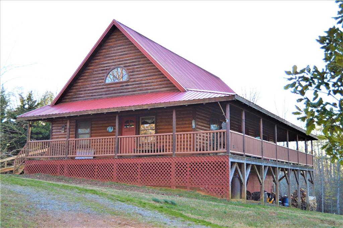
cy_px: 114
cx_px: 172
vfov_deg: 31.8
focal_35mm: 42
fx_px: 400
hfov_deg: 46.5
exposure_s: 1/125
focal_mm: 28
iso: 125
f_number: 4
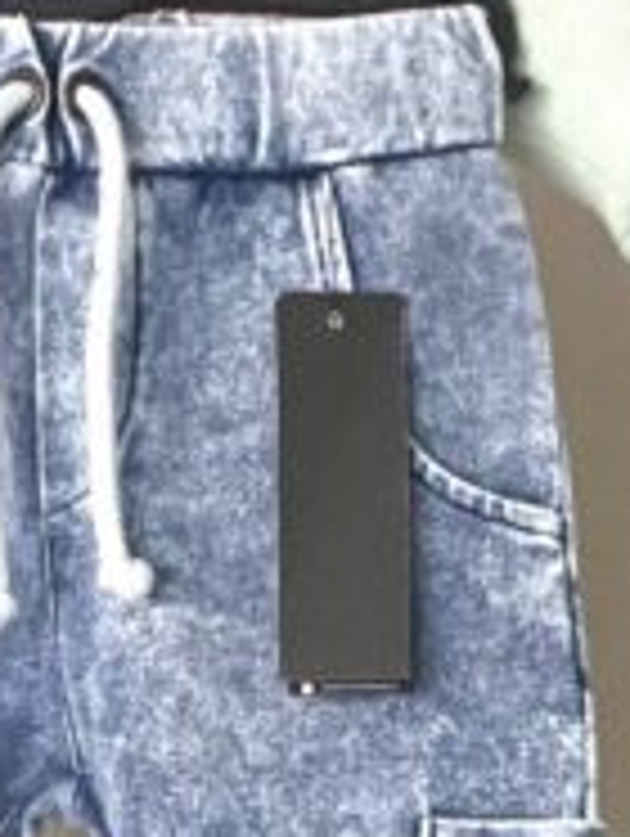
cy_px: 810
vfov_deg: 15.0
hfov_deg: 11.5
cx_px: 176
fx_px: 3123
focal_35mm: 129
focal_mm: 2.71
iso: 125
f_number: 2.2
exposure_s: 1/60
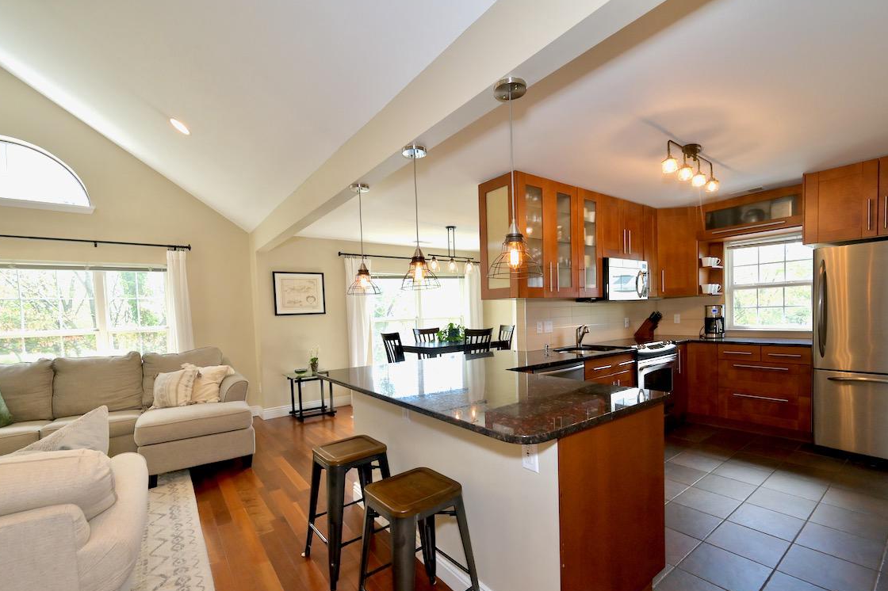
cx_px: 484
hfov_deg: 96.5
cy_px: 331
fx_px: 395
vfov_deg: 73.4
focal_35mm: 16
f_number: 8
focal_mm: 14
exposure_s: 1/125
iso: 1250
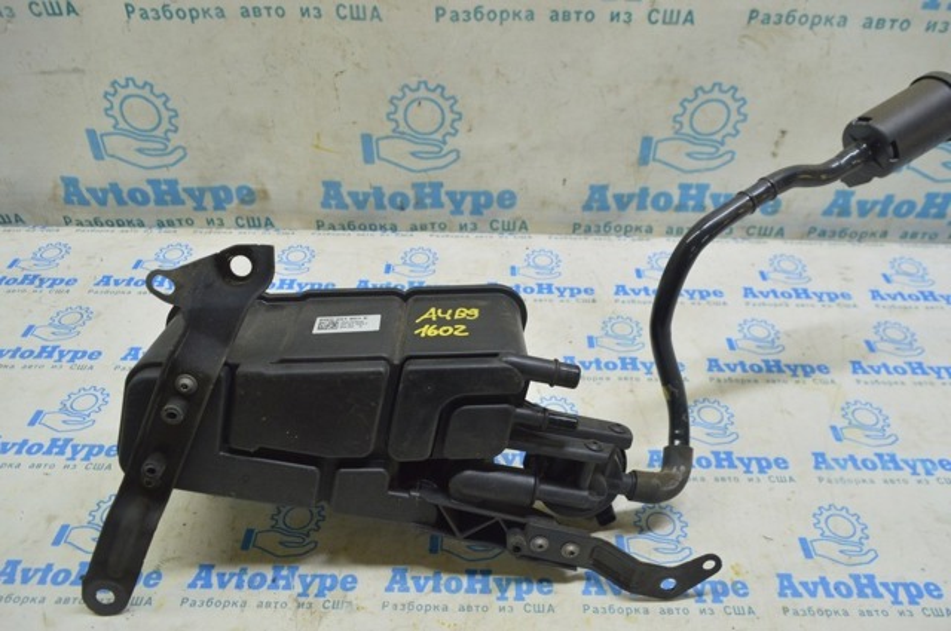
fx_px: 712
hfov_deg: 67.4
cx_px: 476
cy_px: 316
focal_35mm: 27
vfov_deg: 47.8
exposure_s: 1/20
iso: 400
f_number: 5.6
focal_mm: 18
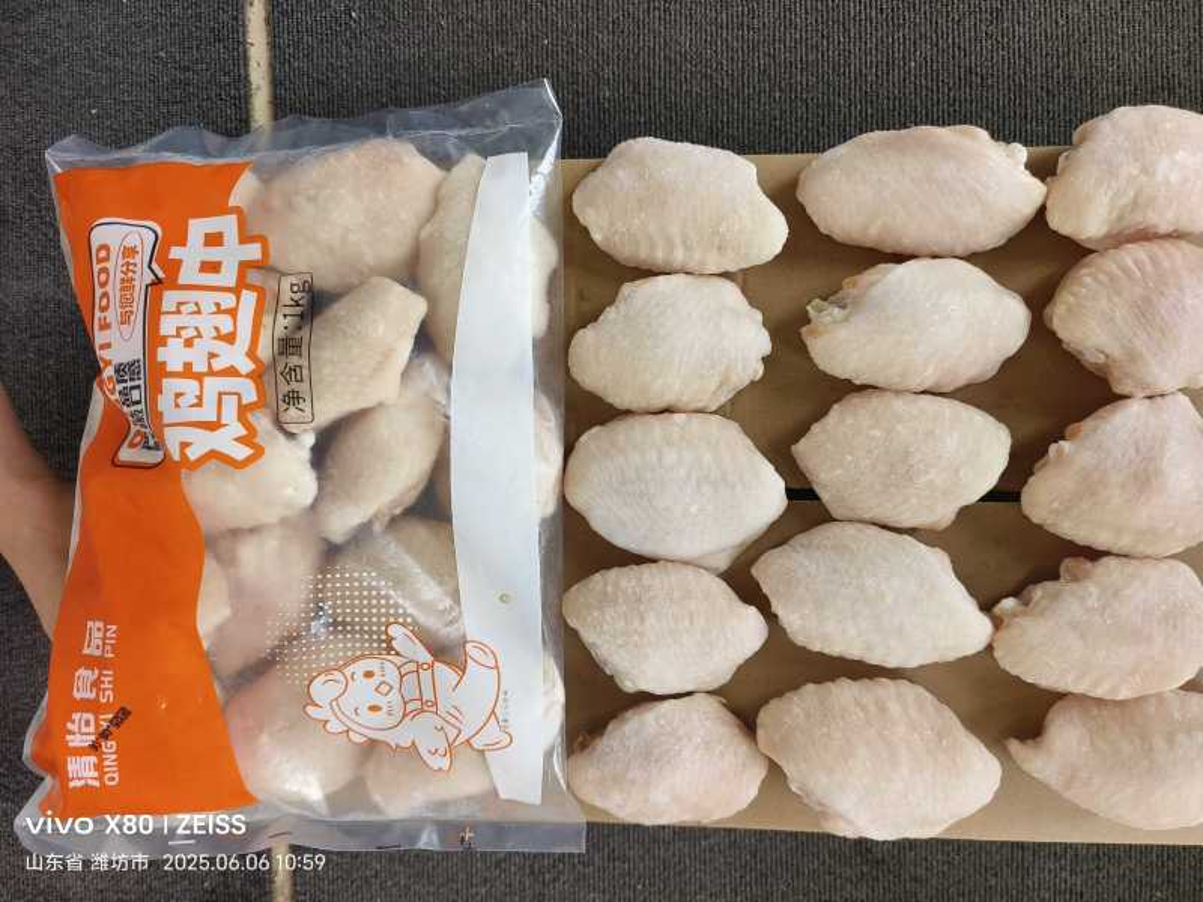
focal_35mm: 23
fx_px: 799
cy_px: 451
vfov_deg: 58.9
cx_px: 602
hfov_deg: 73.9
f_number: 1.75
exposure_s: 1/435
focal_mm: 5.5
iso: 665
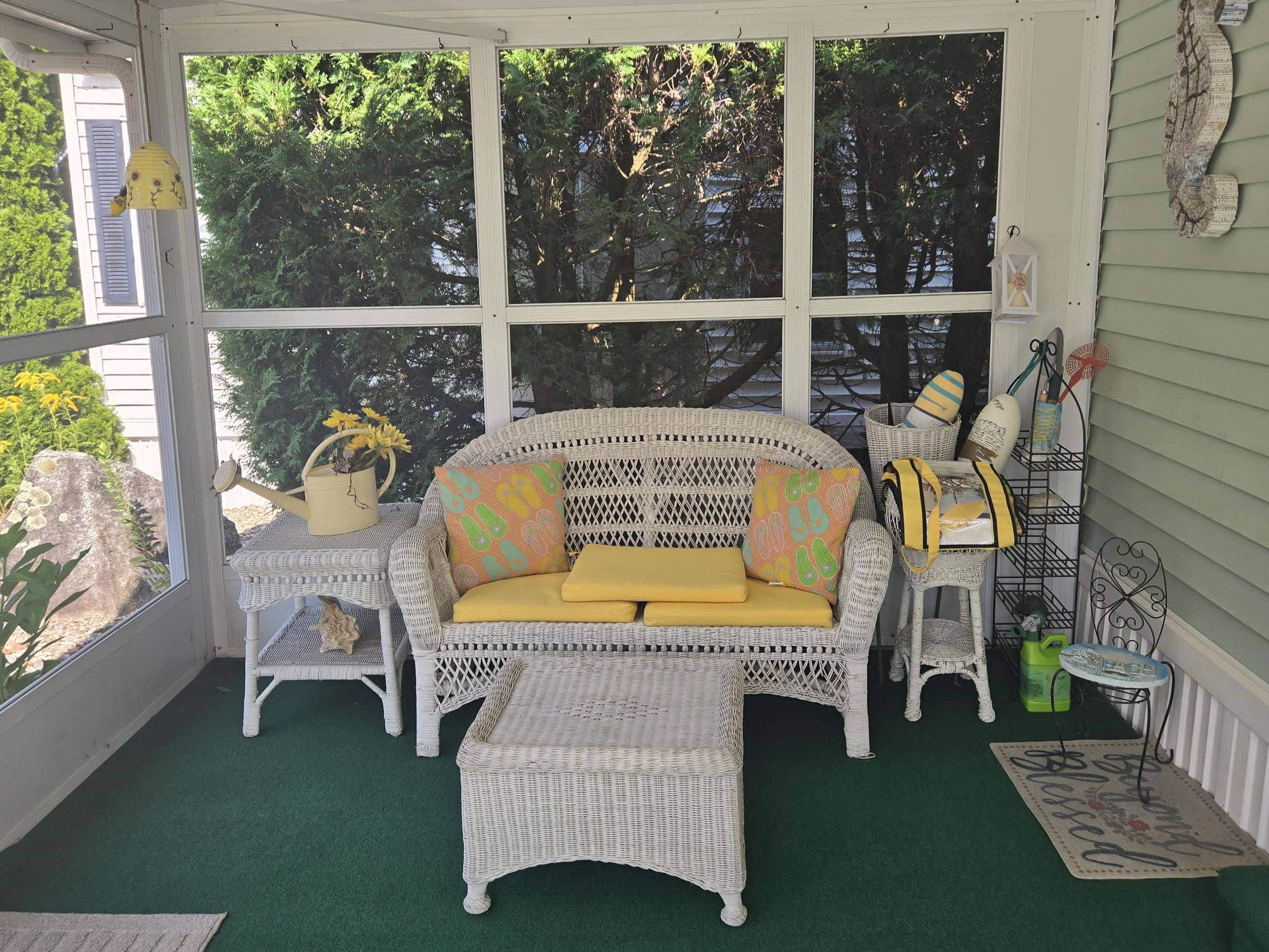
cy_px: 409
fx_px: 1027
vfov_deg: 49.6
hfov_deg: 63.4
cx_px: 630
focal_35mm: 28
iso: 25
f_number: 1.8
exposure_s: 1/224
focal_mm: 5.4
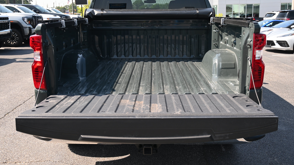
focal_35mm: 37
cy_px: 68
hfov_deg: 54.6
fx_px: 285
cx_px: 148
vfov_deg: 32.3
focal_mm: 23
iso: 200
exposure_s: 1/250
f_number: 4.5
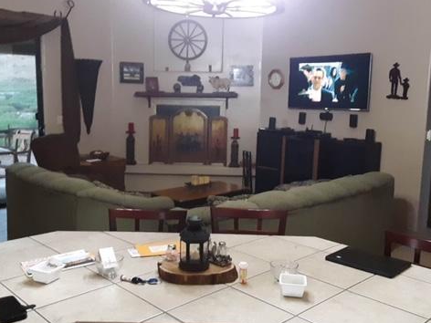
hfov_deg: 49.0
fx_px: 473
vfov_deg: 37.7
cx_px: 212
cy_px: 166
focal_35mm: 38
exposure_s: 1/20
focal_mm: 2.91
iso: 400
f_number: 1.9
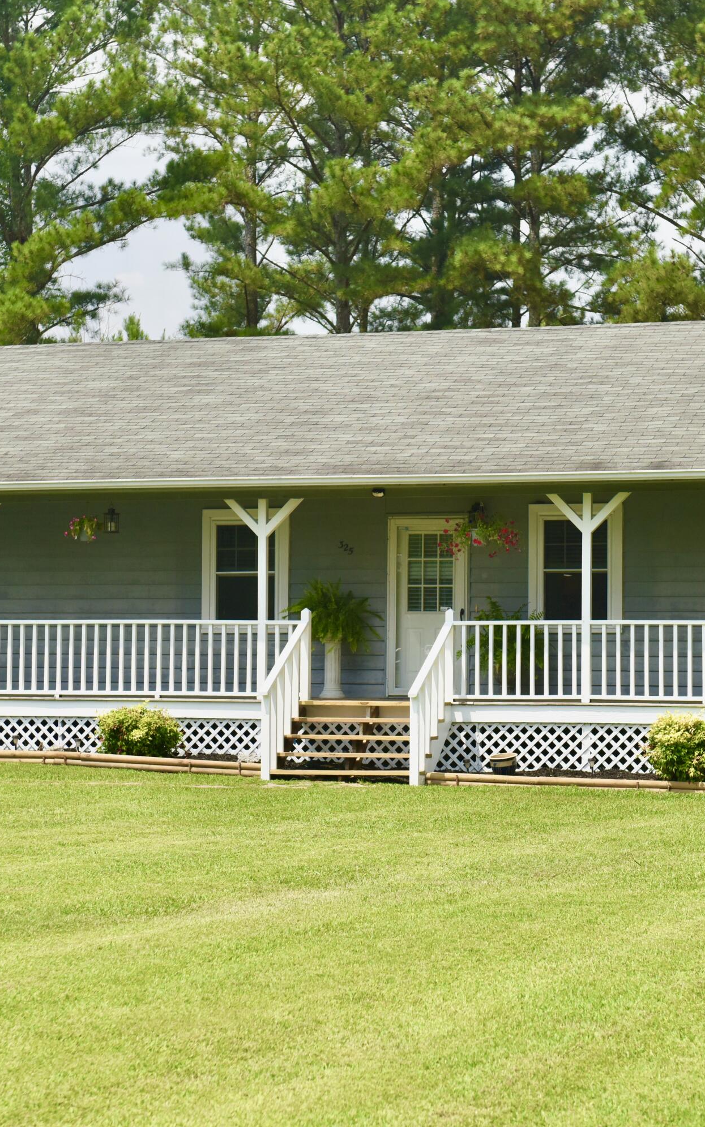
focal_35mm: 86
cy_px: 562
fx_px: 2644
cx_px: 382
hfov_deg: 15.2
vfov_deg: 24.1
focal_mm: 56
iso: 500
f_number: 4
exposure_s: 1/2000
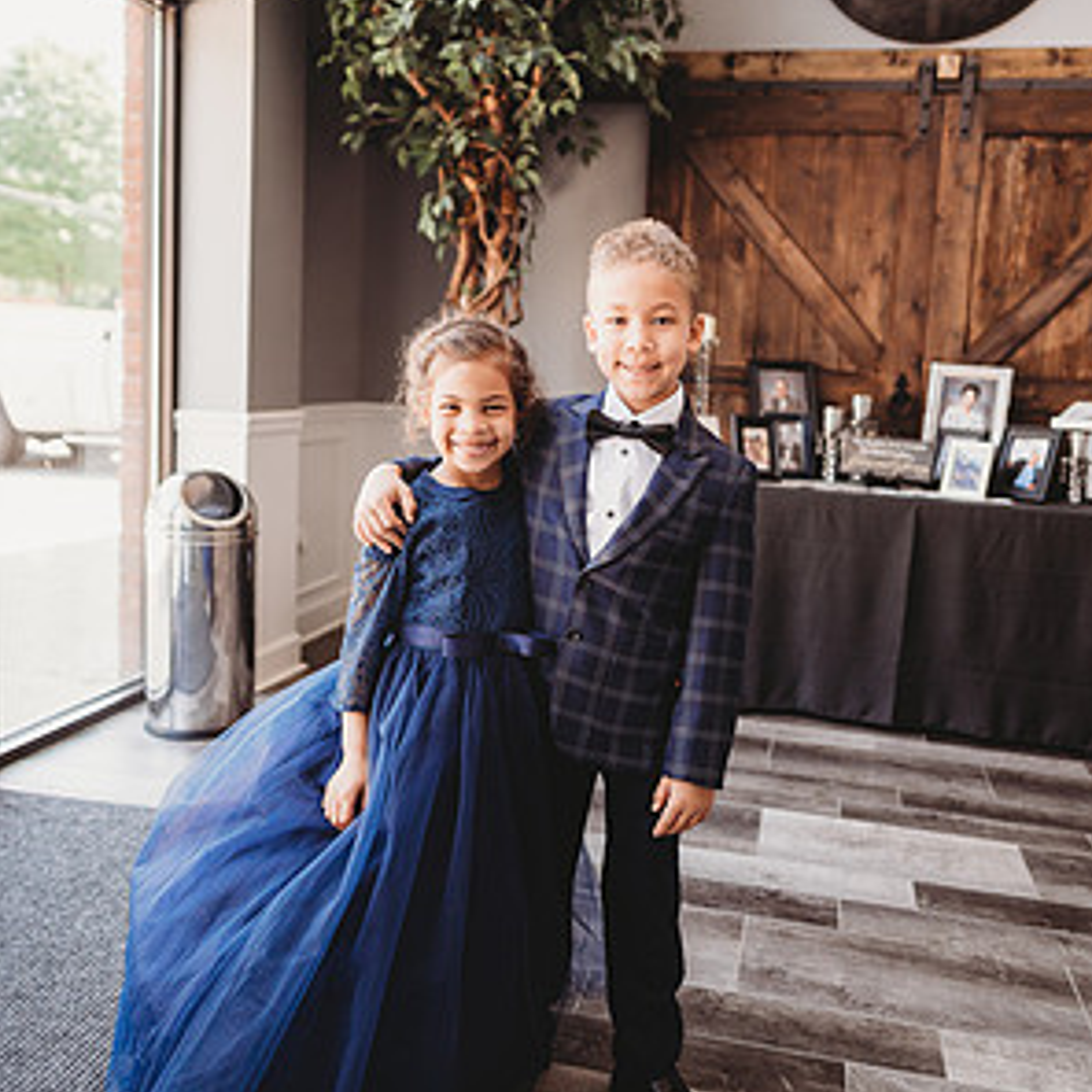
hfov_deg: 52.5
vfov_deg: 52.4
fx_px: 1106
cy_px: 483
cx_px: 550
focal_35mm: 31
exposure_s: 1/320
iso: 400
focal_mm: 24
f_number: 1.8
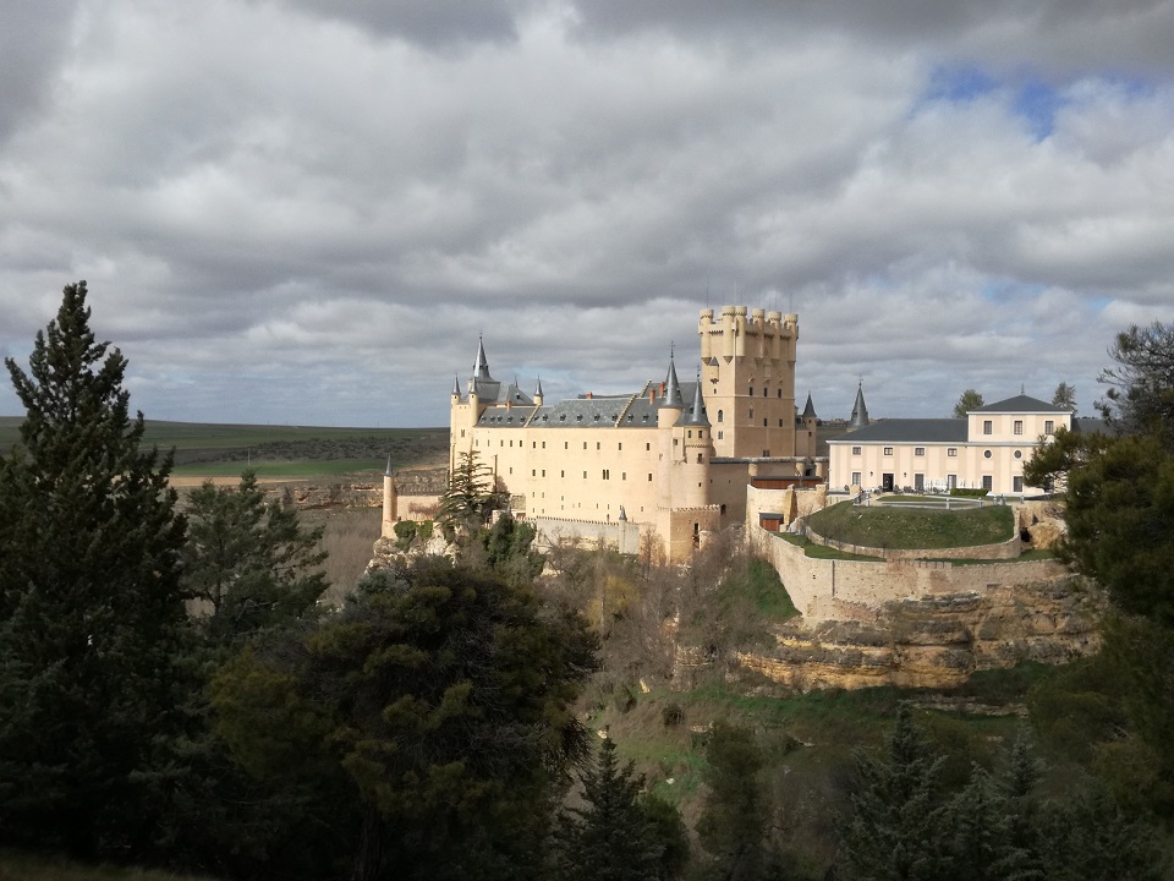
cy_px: 440
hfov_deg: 55.4
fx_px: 1119
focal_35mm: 33
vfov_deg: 42.9
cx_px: 587
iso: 50
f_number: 2
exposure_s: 1/1848
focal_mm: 3.79
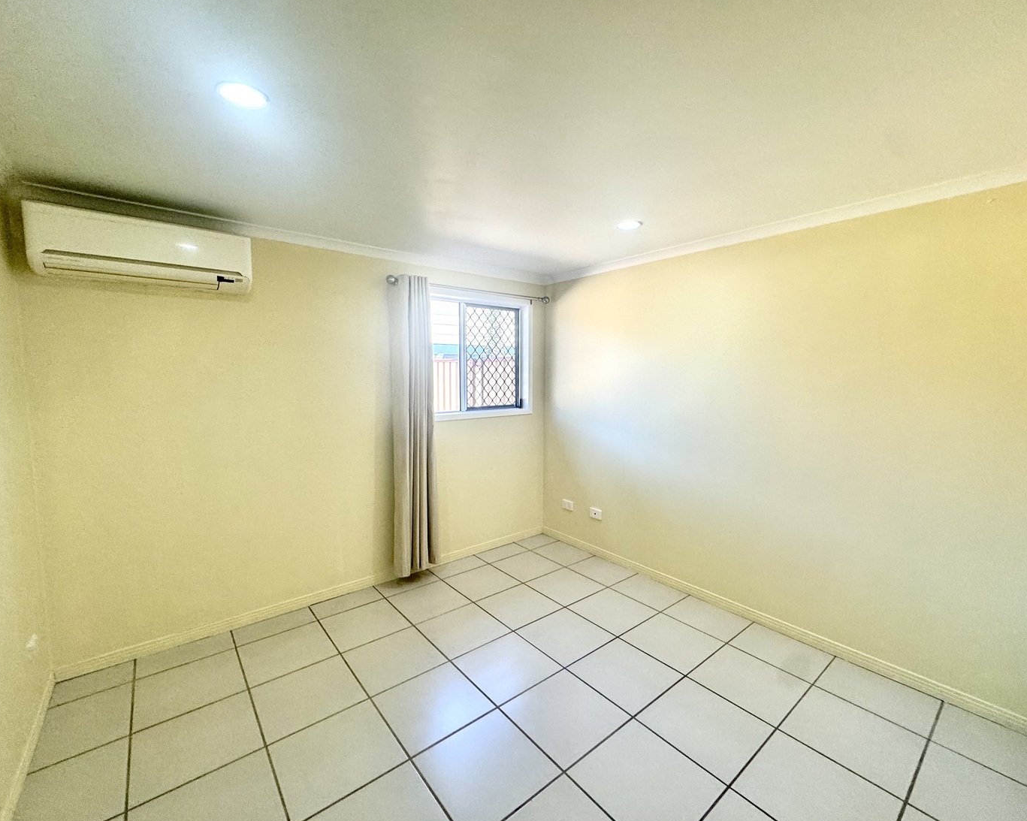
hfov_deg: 96.8
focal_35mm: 15
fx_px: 456
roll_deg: +0.3
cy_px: 412
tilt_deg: -4.7
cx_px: 522
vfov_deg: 84.0
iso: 160
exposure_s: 1/100
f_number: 2.2
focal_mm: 2.22
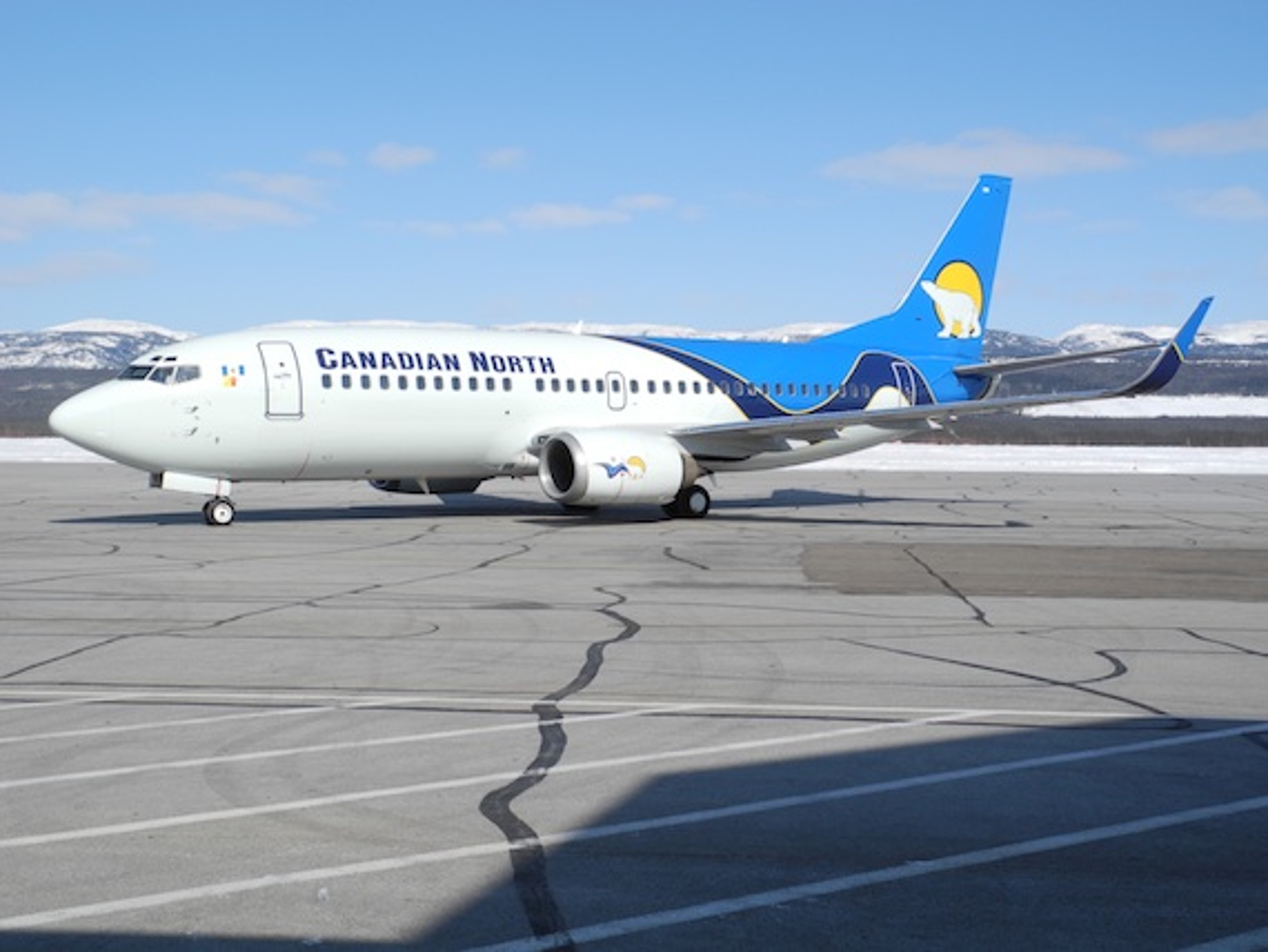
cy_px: 476
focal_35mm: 45
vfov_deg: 32.2
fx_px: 1649
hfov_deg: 42.1
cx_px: 634
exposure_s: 1/1014
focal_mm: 9.7
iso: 100
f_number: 5
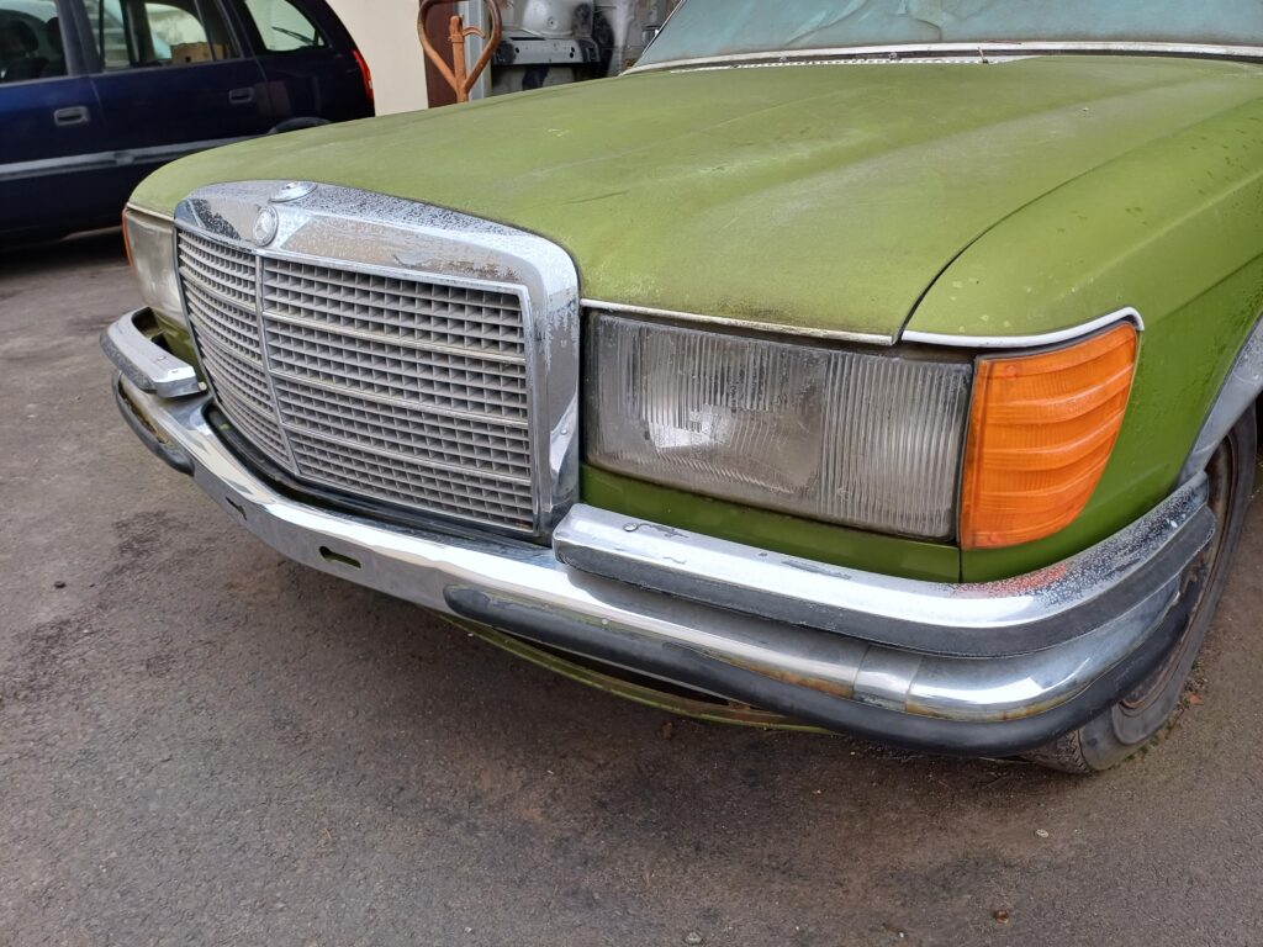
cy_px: 474
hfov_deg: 69.4
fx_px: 912
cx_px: 632
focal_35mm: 25
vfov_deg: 54.9
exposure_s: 1/100
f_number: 1.8
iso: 64
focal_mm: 4.65
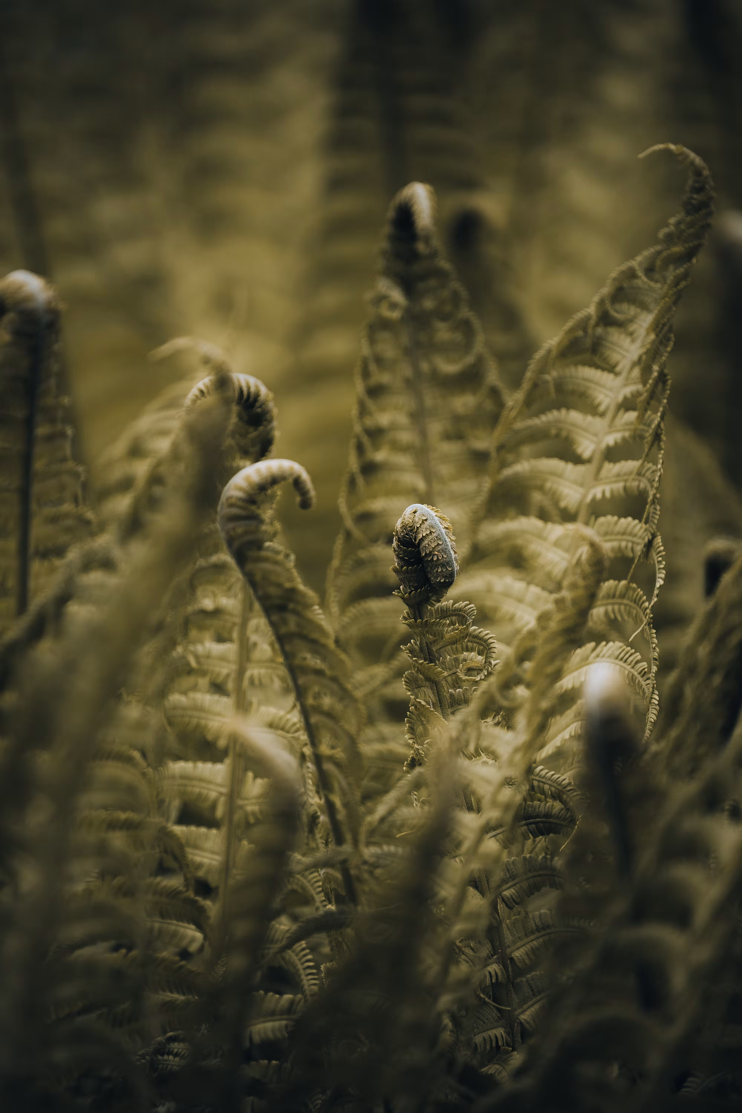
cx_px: 371
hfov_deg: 4.6
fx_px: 9274
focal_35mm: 300
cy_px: 556
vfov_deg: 6.9
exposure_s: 1/400
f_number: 5.6
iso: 200
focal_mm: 300
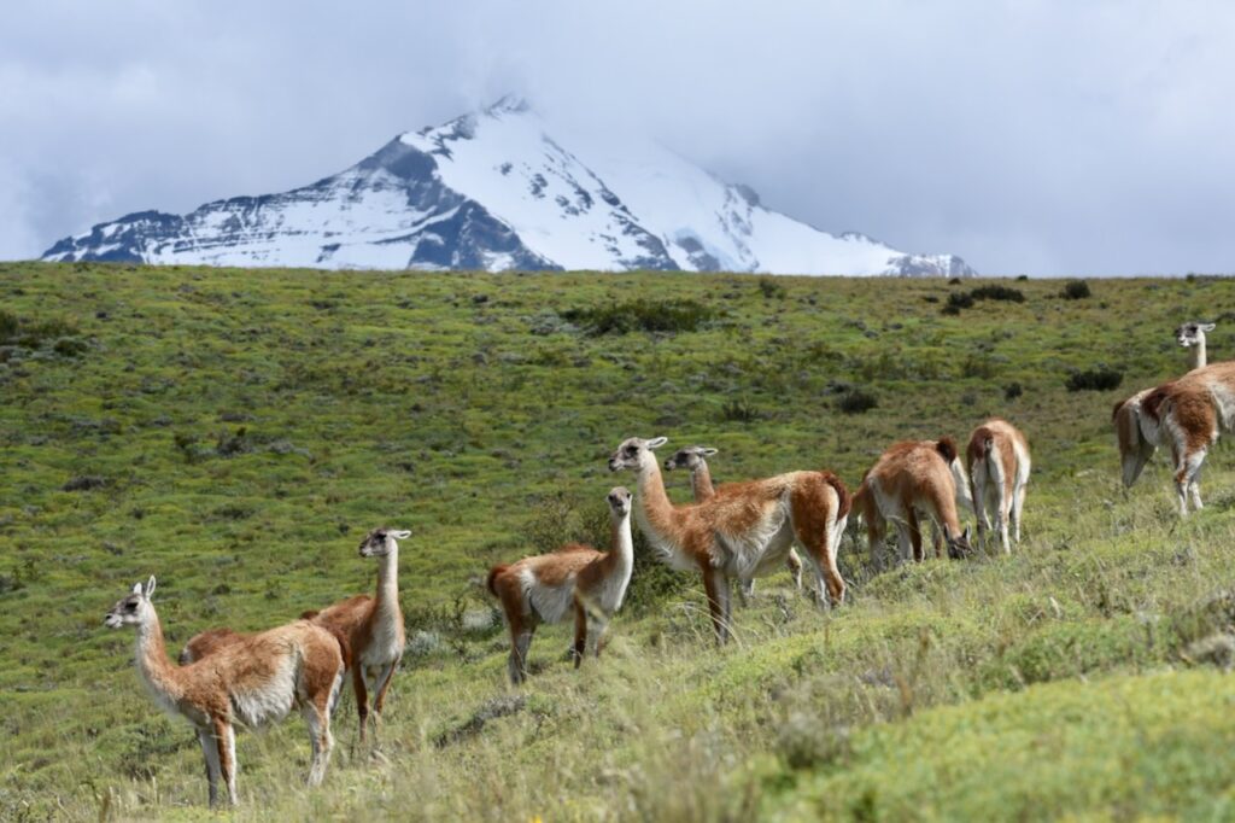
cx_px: 618
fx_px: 4115
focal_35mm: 120
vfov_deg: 11.4
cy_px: 412
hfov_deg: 17.1
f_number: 9
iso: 320
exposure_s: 1/2000
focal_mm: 120
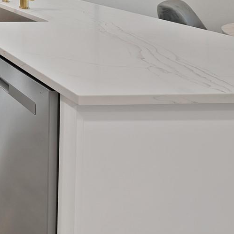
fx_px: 314
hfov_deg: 23.1
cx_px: -178
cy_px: -71
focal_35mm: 41
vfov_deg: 31.5
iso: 640
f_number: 9
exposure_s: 1/3
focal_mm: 12
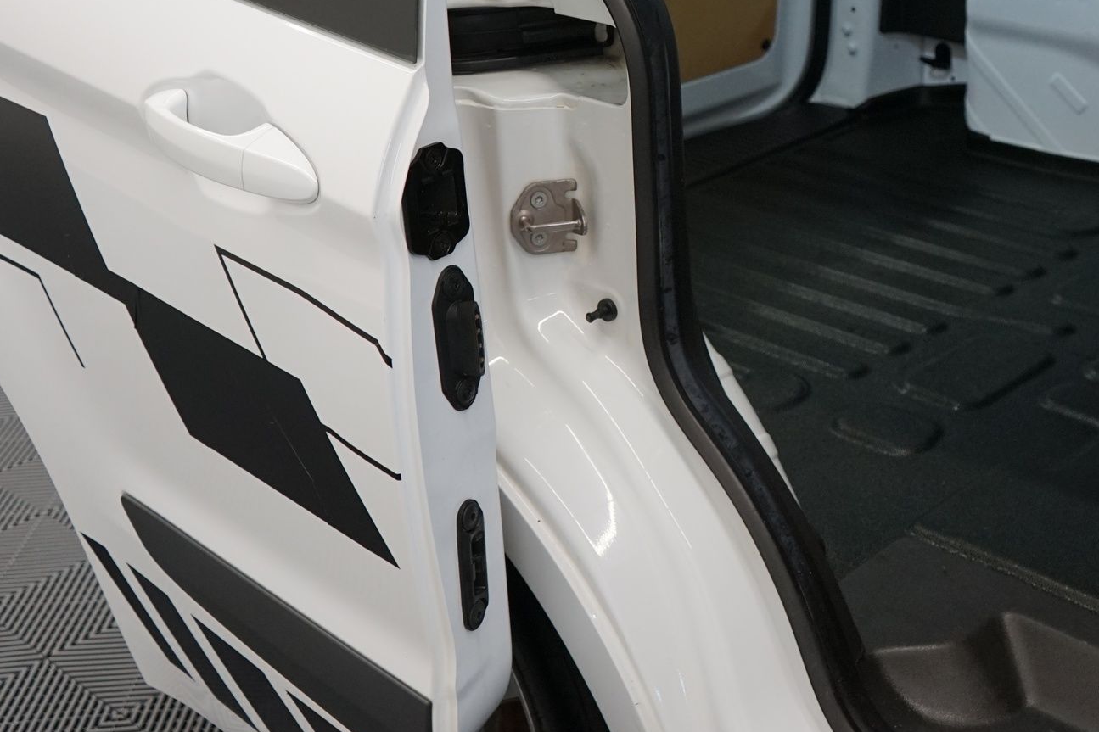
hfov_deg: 35.0
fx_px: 1709
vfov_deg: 23.5
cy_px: 63
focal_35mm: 56
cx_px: 803
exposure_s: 1/160
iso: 1000
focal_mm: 29
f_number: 4
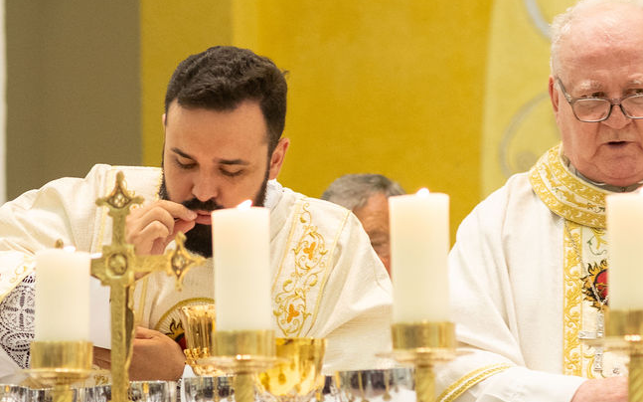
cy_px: 223
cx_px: 231
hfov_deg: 10.2
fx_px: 3591
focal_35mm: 205
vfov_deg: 6.4
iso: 2500
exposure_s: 1/200
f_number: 3.2
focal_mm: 85
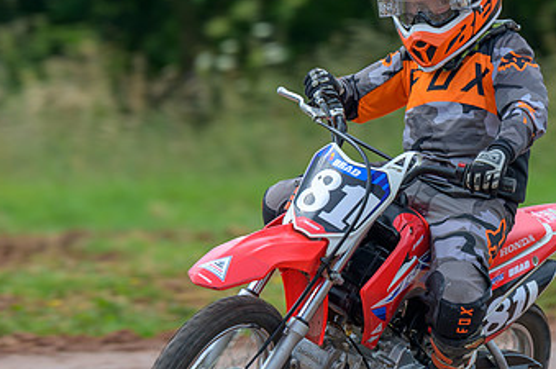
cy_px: 200
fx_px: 7927
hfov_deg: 4.0
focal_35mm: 514
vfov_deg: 2.7
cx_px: 295
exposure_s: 1/320
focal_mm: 200
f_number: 4
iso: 64
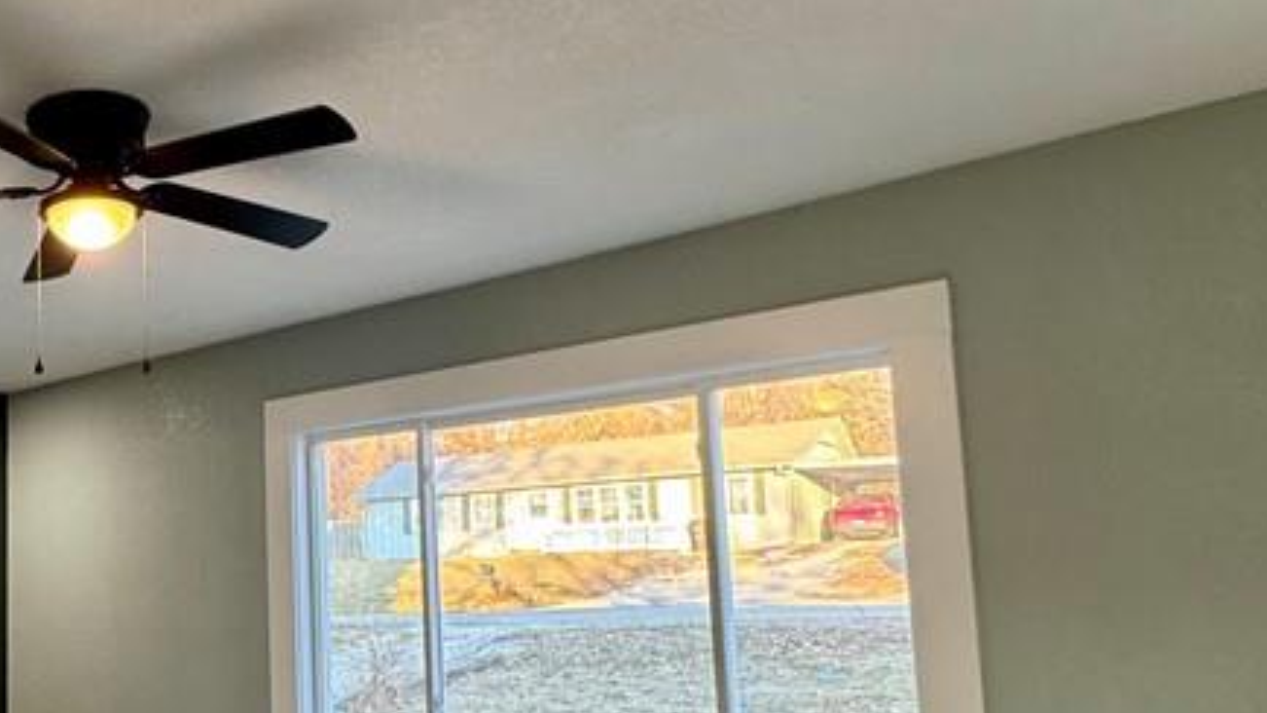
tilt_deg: +6.8
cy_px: 465
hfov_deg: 49.1
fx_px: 1209
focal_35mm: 36
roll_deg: +0.6
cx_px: 117
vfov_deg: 32.6
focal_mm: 2.22
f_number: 2.2
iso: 250
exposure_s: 1/60
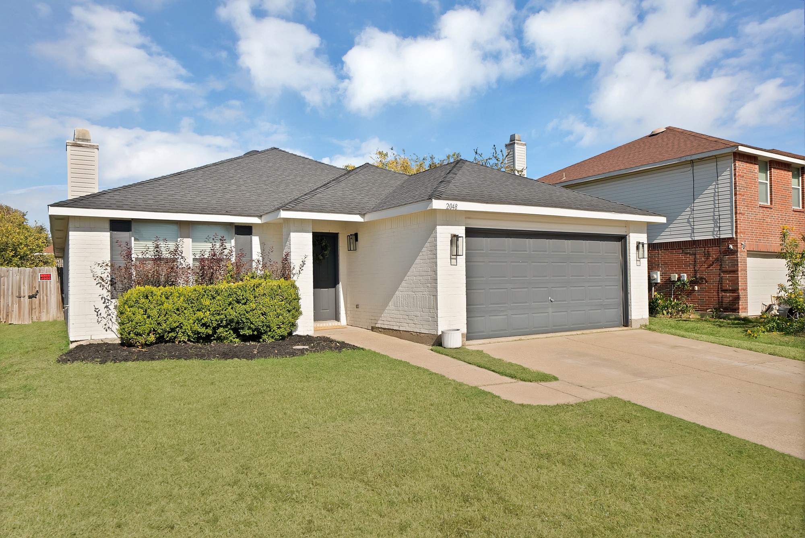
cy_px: 269
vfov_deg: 53.2
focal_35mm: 24
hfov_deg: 73.7
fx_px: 537
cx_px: 402
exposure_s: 1/800
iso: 640
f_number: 8
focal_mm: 24
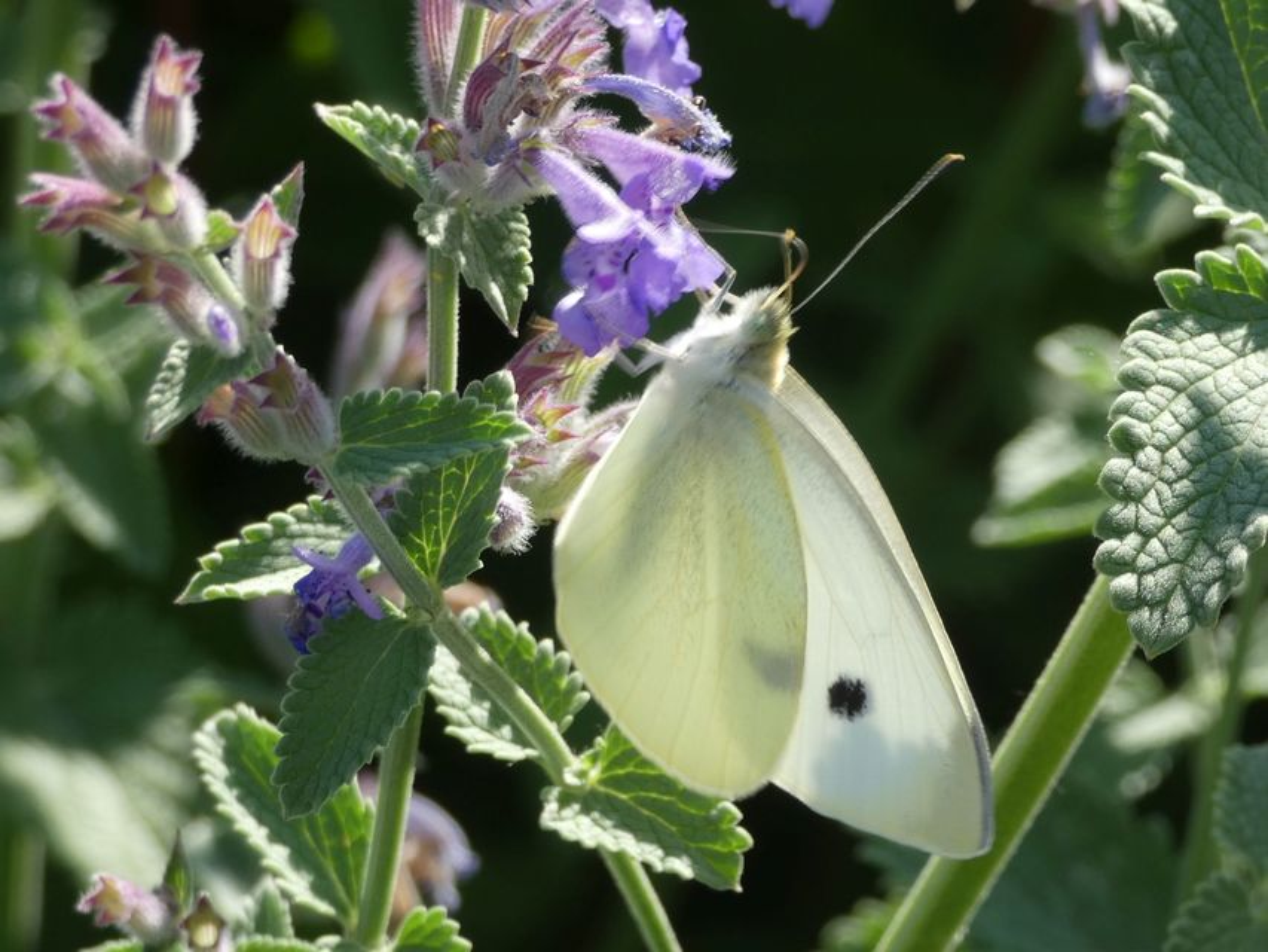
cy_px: 476
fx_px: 5752
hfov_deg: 12.6
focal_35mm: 157
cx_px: 634
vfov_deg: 9.5
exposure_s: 1/100
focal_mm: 28.1
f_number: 5.4
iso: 80
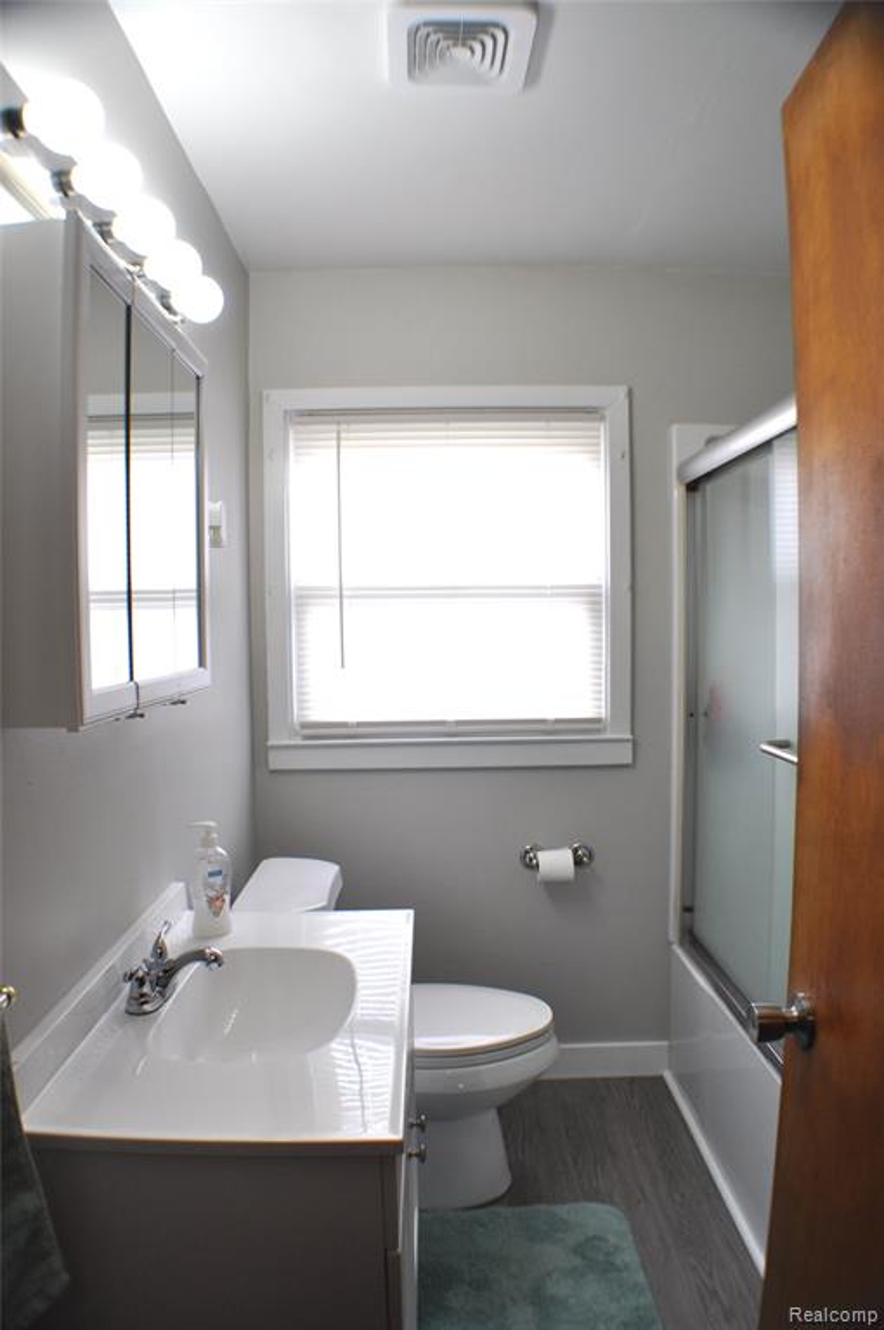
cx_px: 442
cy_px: 665
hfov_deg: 43.5
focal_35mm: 30
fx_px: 1107
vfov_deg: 62.0
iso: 400
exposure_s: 1/125
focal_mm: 20
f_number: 4
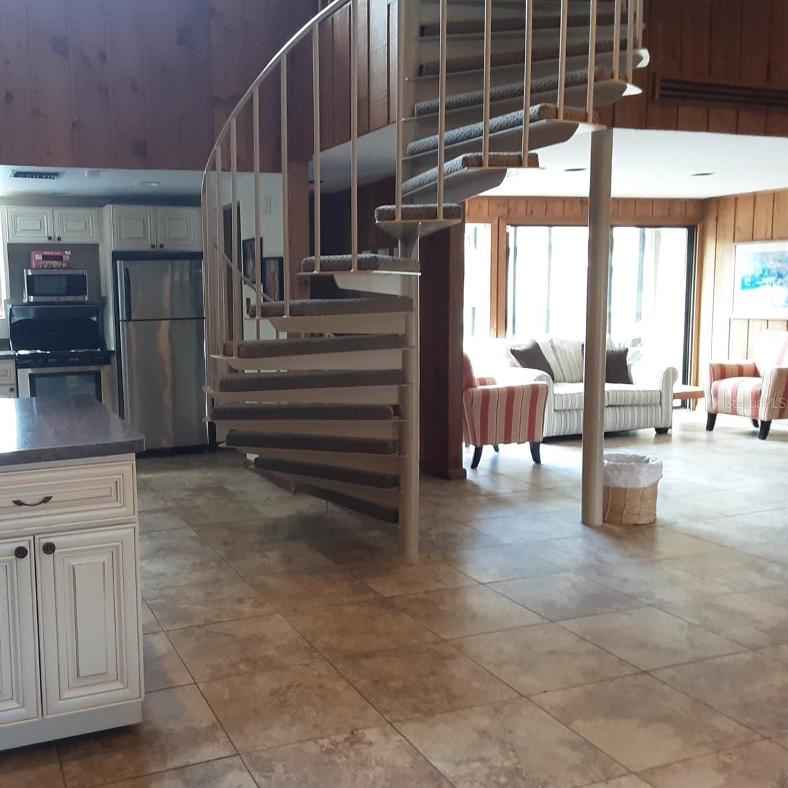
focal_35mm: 34
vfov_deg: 48.4
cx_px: 248
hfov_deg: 47.5
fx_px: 876
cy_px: 402
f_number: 1.9
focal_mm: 2.9
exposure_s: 1/24
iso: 125
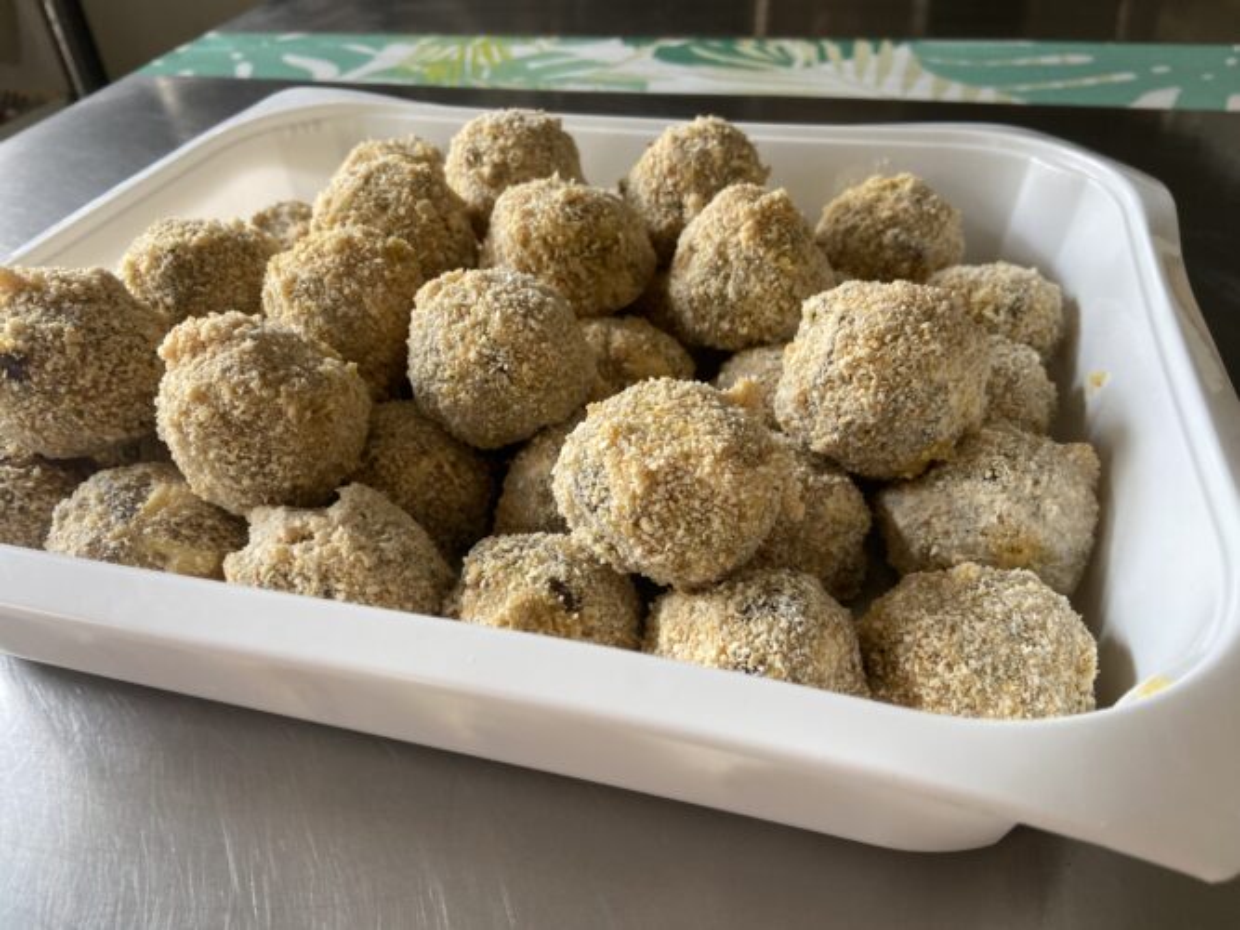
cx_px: 620
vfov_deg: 53.0
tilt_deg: -40.0
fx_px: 931
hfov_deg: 67.3
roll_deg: +3.2
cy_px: 465
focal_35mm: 26
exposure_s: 1/121
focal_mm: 4.25
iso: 80
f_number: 1.8
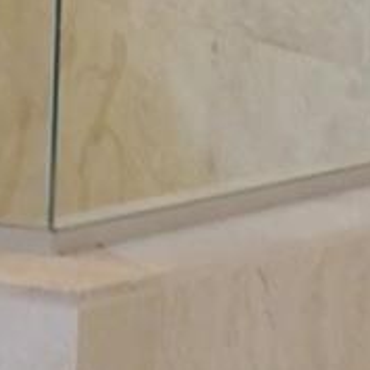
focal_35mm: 144
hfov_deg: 12.0
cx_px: -19
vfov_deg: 11.3
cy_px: -288
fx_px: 1741
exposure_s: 1/30
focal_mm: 4.1
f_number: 3.5
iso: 200
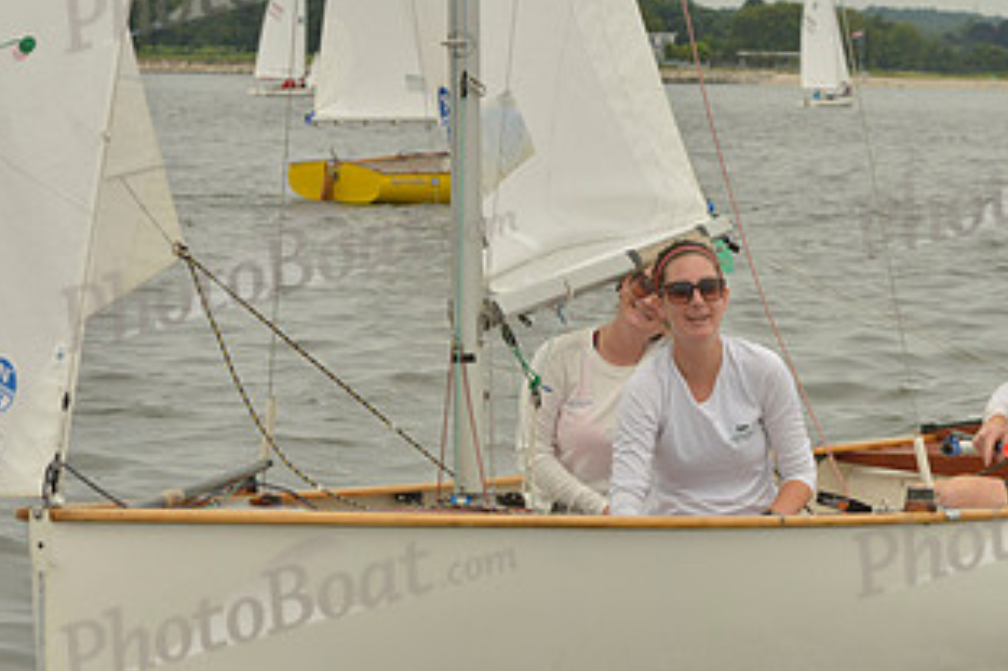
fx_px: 4282
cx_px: 687
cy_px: 391
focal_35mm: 153
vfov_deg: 9.0
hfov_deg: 13.4
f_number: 9
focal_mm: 82
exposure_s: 1/1250
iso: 400
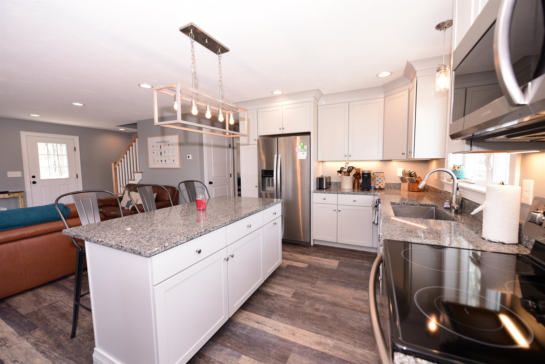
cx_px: 272
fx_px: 212
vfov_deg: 81.2
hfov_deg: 104.2
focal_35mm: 14
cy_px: 182
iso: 220
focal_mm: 14
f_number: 4.5
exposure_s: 1/60
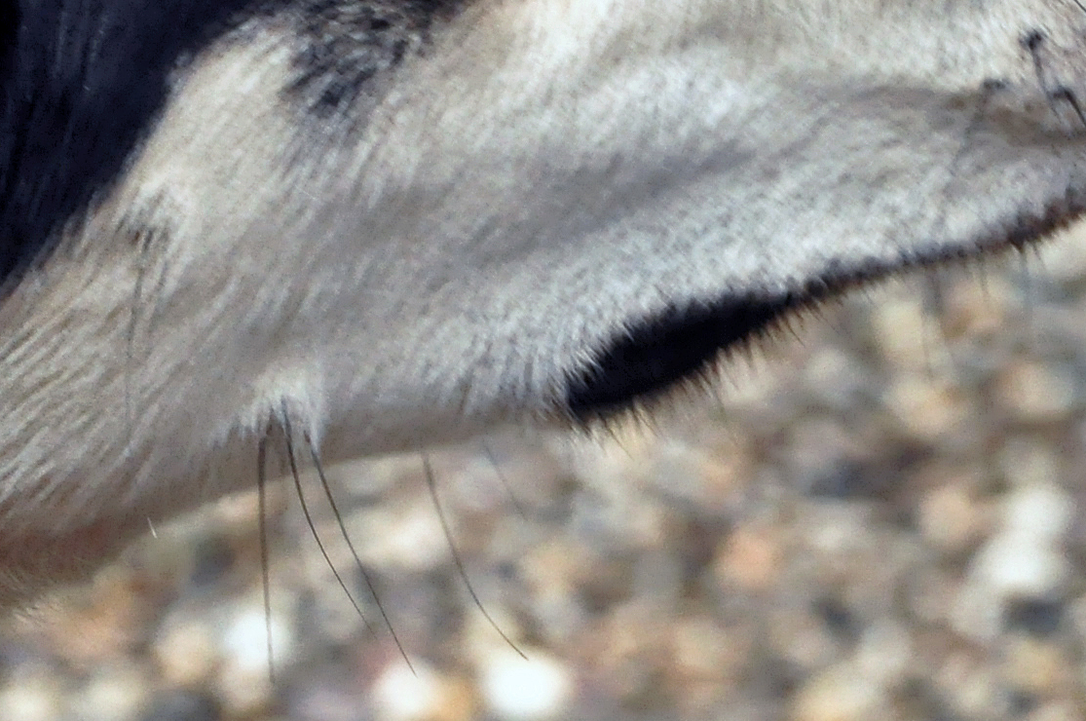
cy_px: 256
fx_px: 18252
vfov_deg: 2.3
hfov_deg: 3.4
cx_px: 944
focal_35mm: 606
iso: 800
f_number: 5.6
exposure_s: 1/320
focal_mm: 105
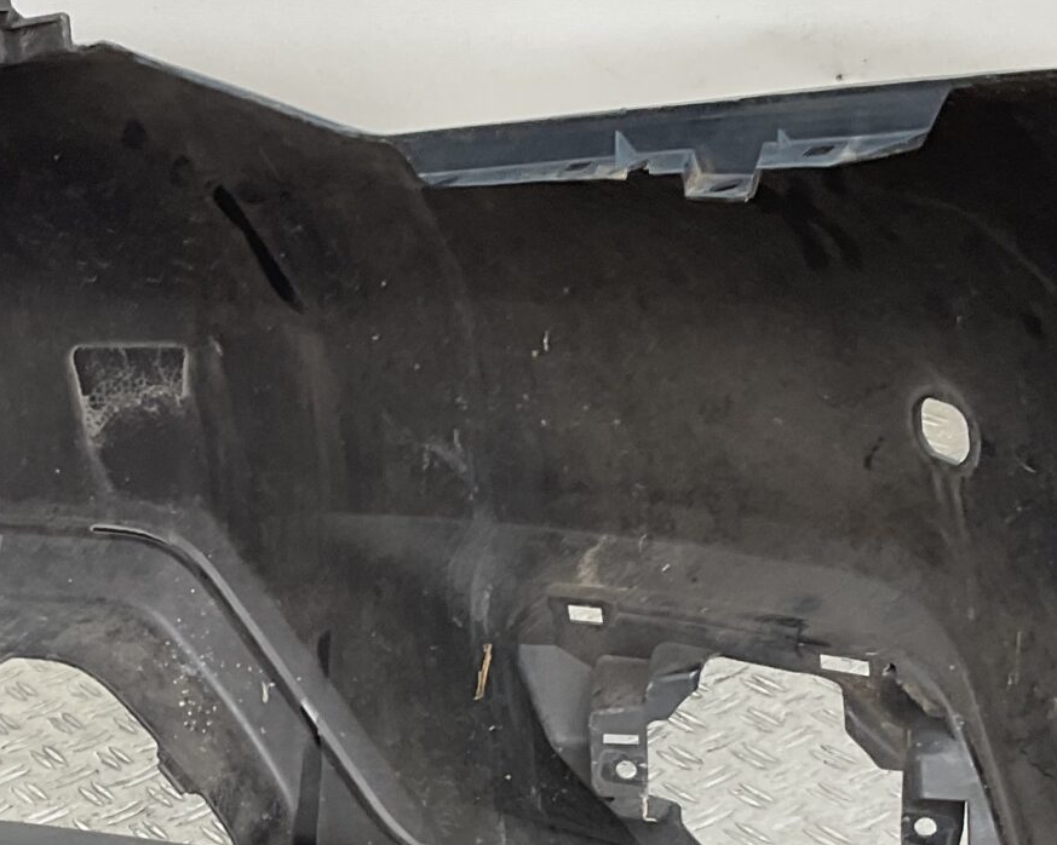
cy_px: 780
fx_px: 2596
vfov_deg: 18.2
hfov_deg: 22.8
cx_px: 241
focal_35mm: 83
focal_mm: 3
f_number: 1.8
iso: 25
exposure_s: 1/100
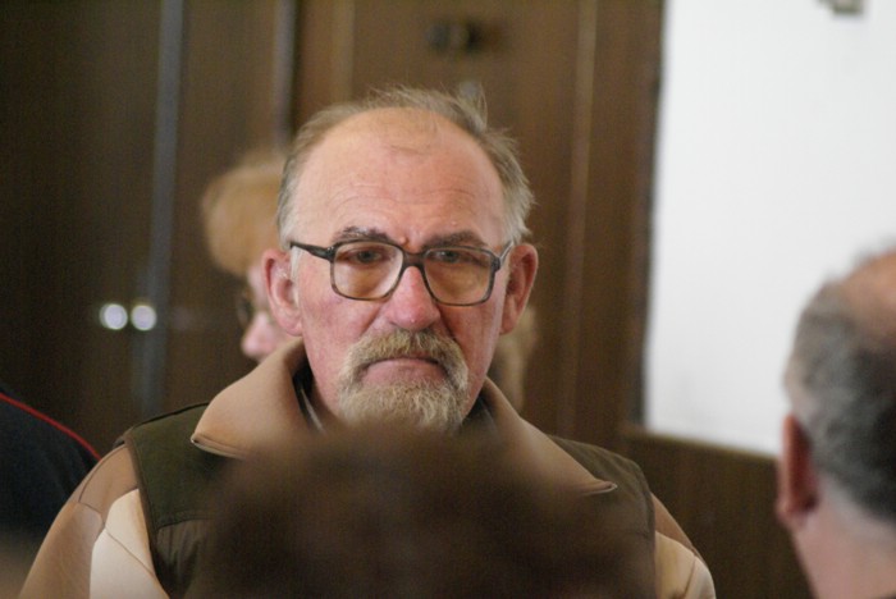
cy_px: 300
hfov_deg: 4.6
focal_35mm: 450
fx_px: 11209
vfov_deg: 3.1
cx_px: 448
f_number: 5.6
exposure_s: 1/25
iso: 1600
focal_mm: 300
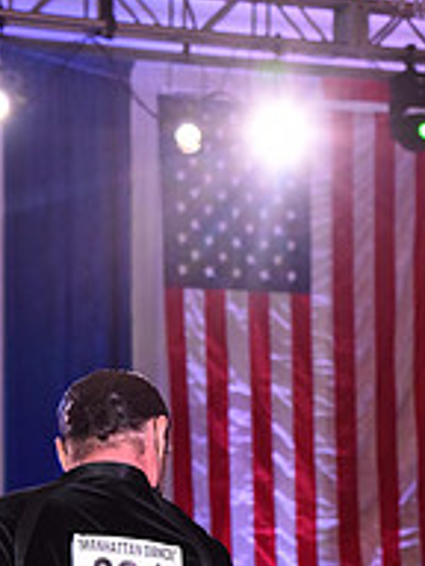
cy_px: 743
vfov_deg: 10.2
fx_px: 3094
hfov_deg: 7.8
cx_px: 376
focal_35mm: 189
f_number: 7.1
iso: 2500
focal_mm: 65
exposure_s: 1/320
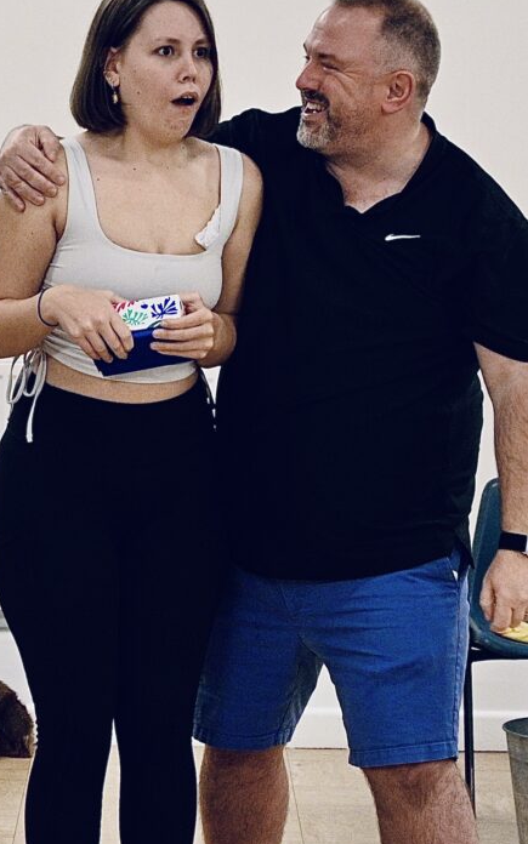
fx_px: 1684
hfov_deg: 17.8
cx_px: 245
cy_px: 530
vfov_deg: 28.1
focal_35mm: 73
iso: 2000
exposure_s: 1/125
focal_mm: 32.5
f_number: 5
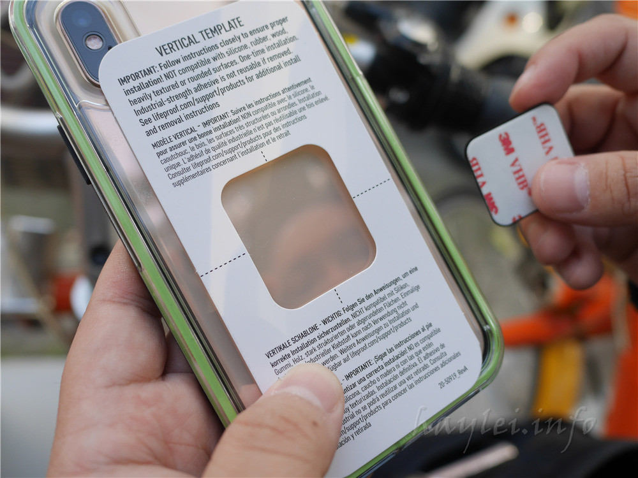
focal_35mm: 30
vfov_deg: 46.8
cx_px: 319
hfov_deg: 60.0
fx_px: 553
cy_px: 239
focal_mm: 15
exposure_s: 1/250
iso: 200
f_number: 2.8
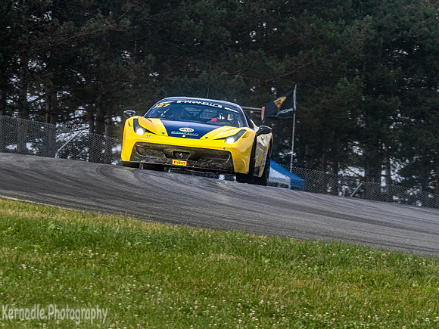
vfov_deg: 3.5
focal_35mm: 421
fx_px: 5339
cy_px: 164
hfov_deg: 4.7
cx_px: 220
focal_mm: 210
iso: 400
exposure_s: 1/320
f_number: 10
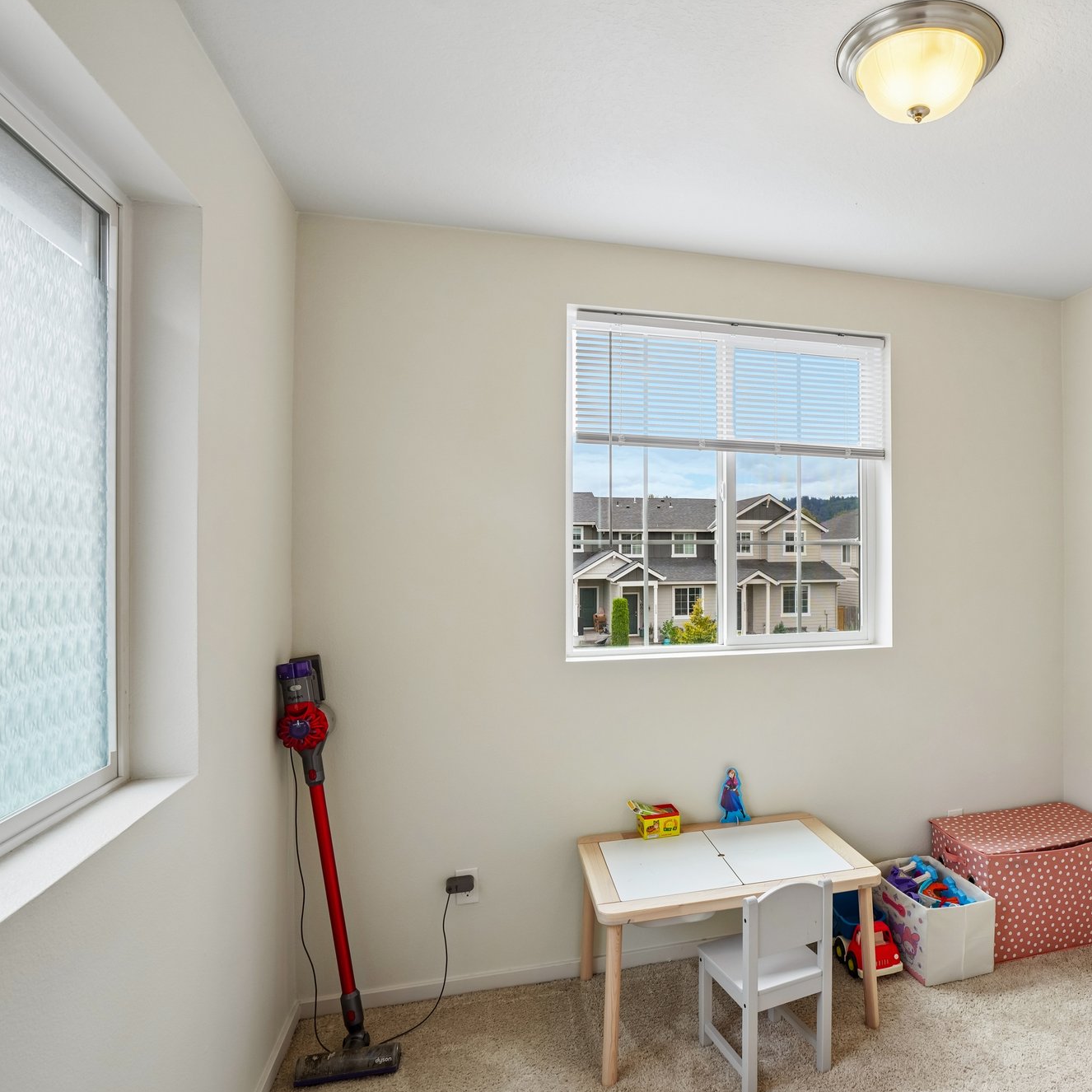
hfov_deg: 69.8
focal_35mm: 21
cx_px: 738
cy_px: 555
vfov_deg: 72.1
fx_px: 749
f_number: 8
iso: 400
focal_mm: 16
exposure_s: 1/160
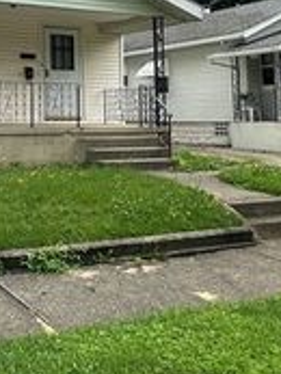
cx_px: 13
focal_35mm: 54
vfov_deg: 34.0
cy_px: 53
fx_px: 584
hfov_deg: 25.9
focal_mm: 2.22
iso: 40
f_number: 2.2
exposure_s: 1/1319
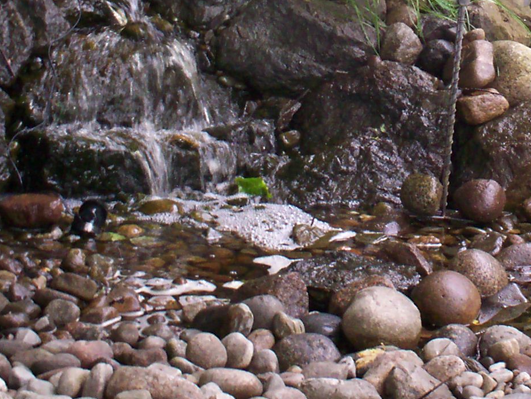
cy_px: -120
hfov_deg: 19.4
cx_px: 451
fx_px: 1535
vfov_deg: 14.2
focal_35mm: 100
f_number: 4.5
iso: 140
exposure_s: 1/60
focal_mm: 6
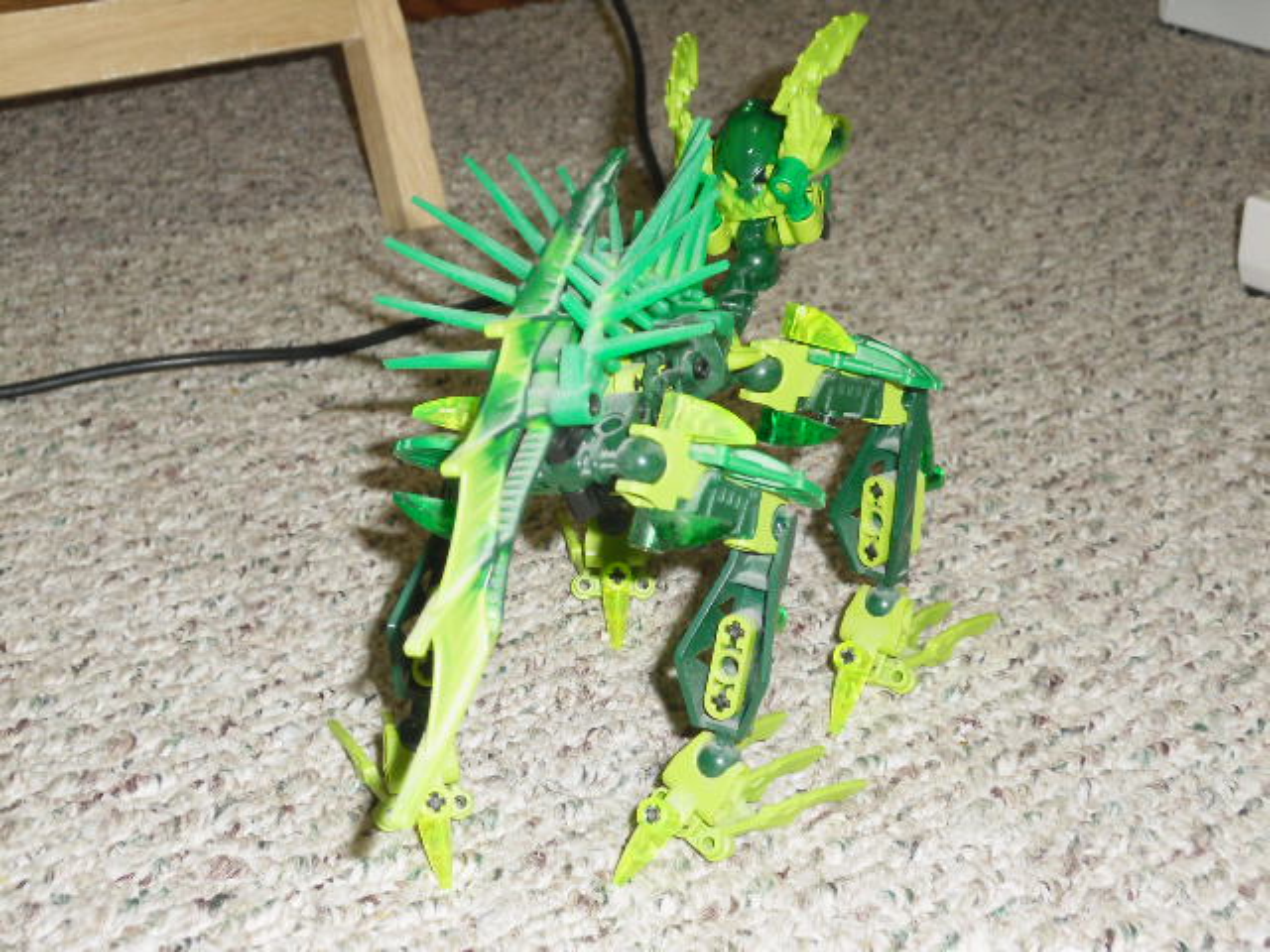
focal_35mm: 53
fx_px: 1944
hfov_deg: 36.2
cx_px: 635
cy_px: 476
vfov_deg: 27.5
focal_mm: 9.4
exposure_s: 1/60
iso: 200
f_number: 3.8
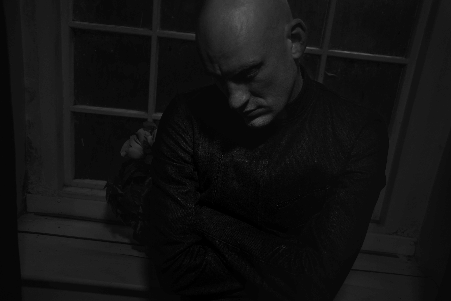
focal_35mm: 35
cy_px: 150
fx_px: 439
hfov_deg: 54.4
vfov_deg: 37.9
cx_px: 226
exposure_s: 1/60
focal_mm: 35
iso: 1600
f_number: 5.6
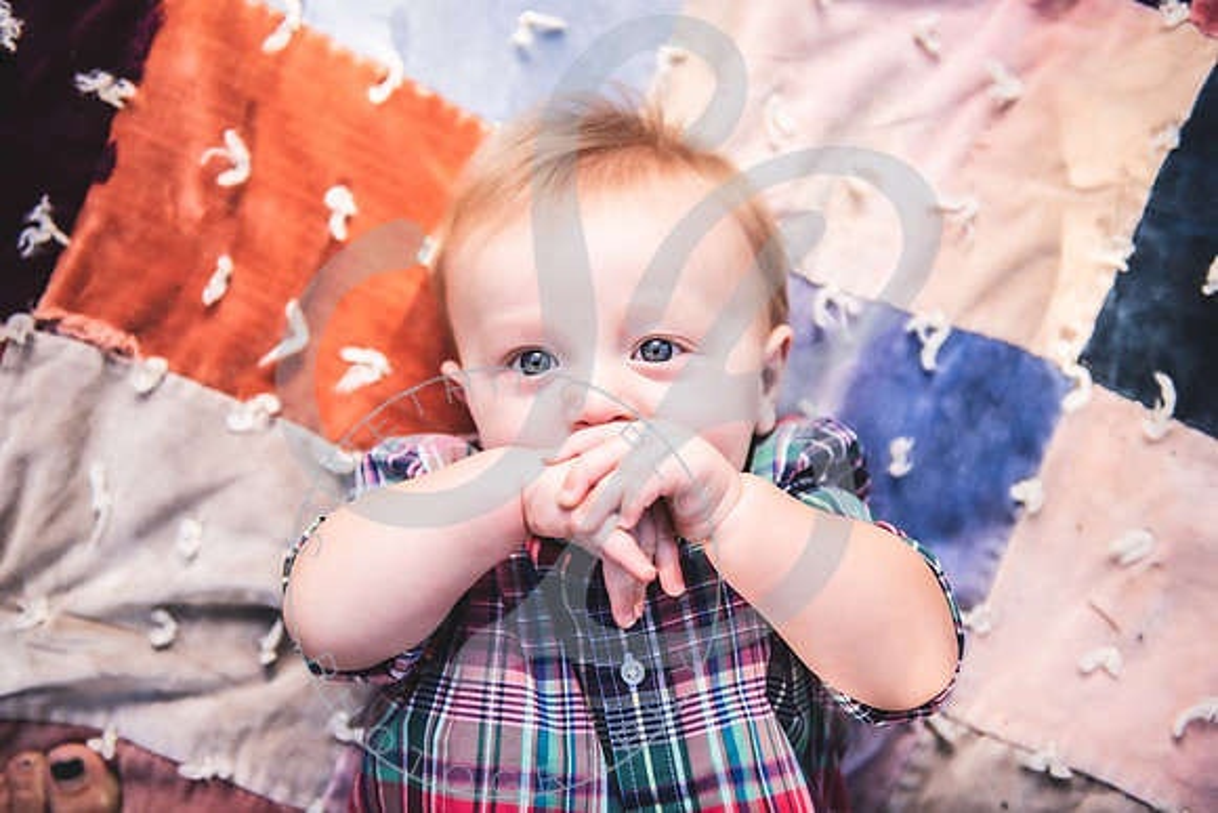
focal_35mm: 48
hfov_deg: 41.1
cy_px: 406
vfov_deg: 28.1
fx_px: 1624
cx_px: 609
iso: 100
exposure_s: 1/200
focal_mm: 48
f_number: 2.8
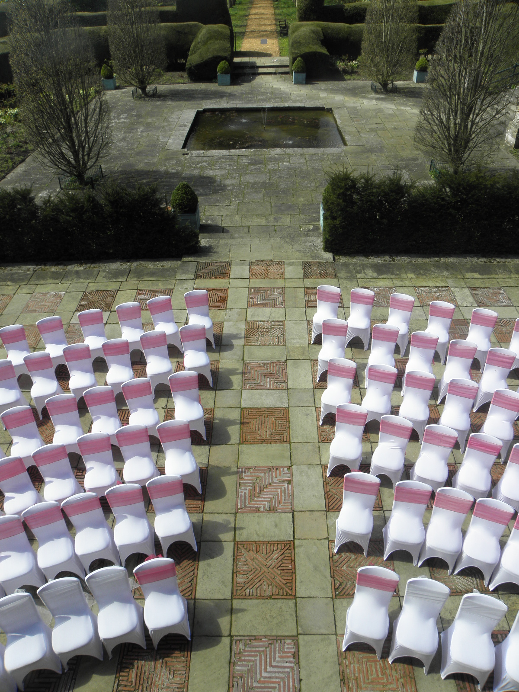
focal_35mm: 26
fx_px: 520
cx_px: 260
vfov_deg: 67.3
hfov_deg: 53.1
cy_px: 346
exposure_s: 1/250
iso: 64
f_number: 5.6
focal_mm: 4.6
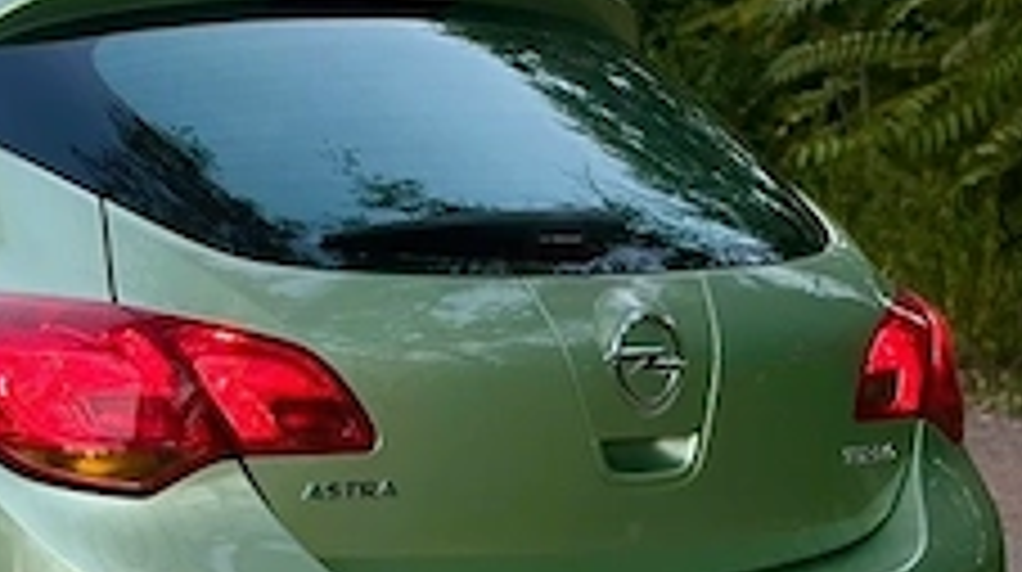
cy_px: 446
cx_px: -216
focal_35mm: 150
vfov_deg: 8.0
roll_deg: -0.4
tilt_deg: -3.3
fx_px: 4060
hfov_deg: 13.9
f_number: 1.6
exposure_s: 1/119
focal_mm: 5.96
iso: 50
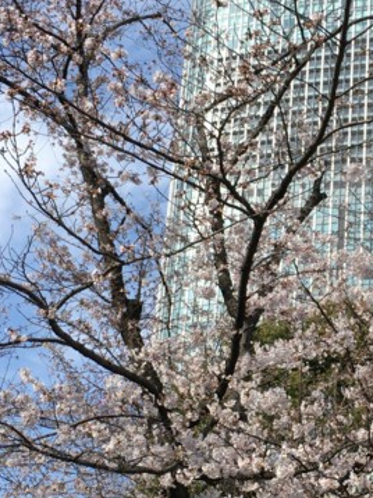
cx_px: 344
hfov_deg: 17.5
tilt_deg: +26.5
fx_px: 1194
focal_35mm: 83
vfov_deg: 23.5
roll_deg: -2.9
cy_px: 289
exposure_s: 1/962
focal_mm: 4.15
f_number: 2.2
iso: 25
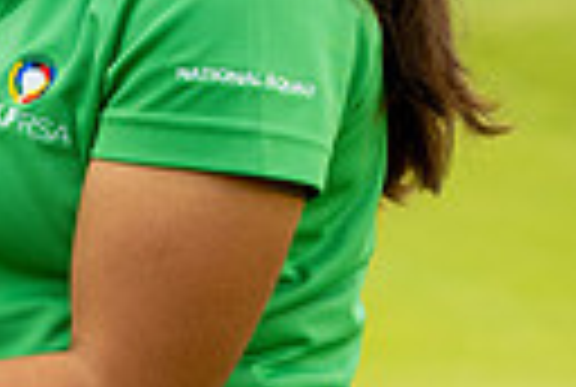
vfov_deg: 3.6
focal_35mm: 384
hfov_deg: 5.2
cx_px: -716
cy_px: 146
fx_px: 6158
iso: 400
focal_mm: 85
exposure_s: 1/320
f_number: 4
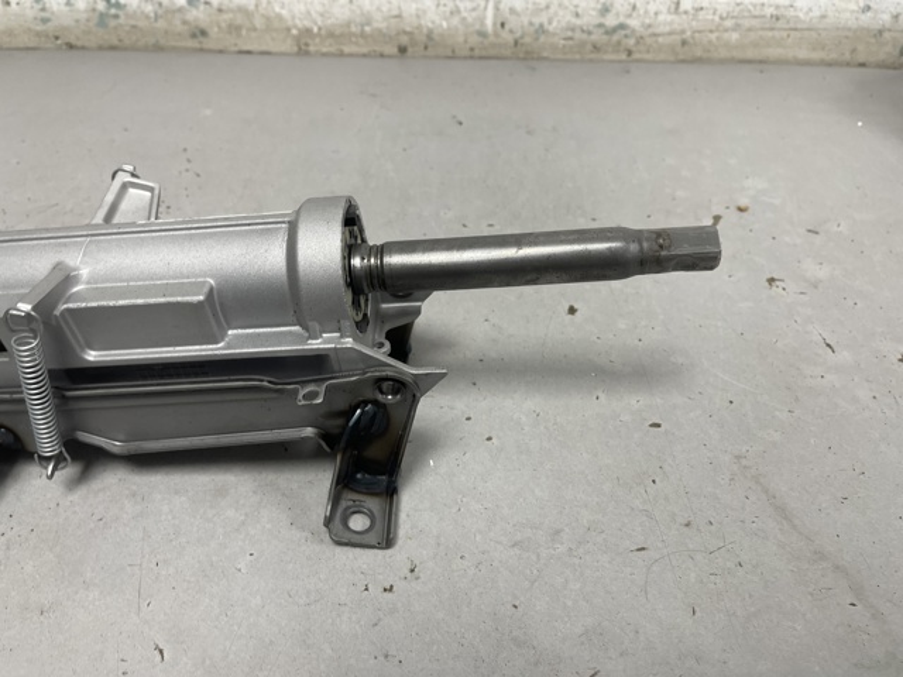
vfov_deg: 54.9
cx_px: 452
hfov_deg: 69.4
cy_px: 338
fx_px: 652
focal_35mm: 25
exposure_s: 1/100
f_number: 1.6
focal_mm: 5.1
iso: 100
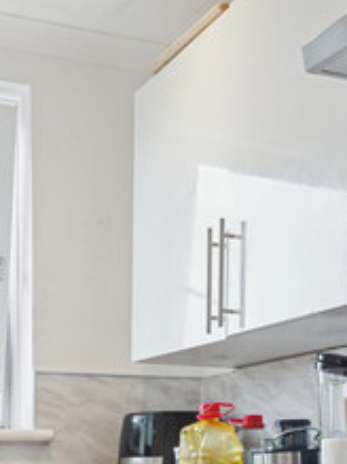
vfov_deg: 25.0
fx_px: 993
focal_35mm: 74
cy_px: 461
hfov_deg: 19.6
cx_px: 286
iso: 250
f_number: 5
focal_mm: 11
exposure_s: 1/30
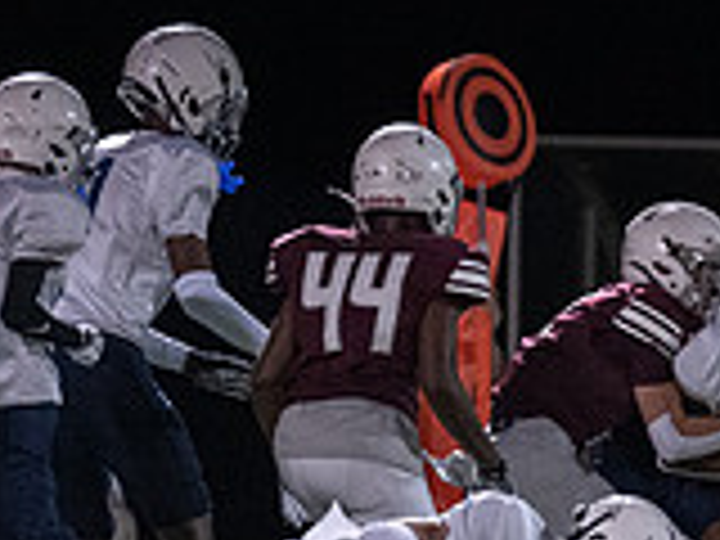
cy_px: 351
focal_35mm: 952
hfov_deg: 2.1
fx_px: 19801
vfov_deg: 1.6
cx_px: 672
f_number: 2.8
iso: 4000
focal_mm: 200
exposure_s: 1/1000
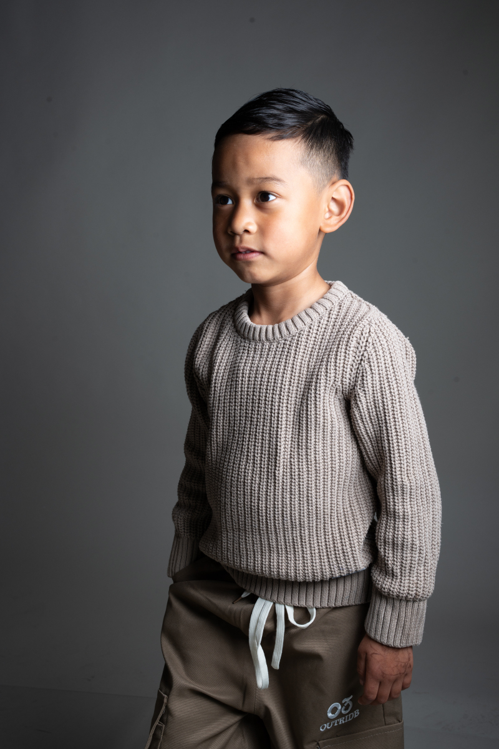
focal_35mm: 44
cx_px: 250
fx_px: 923
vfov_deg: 44.1
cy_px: 374
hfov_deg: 30.3
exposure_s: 1/125
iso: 200
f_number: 11
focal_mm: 44.4
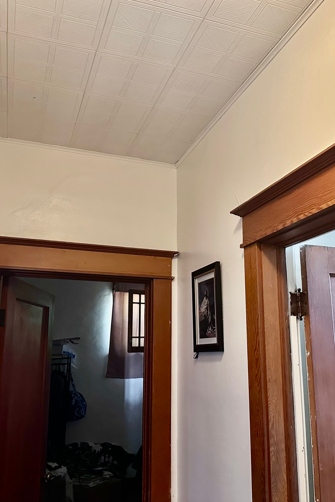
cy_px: 247
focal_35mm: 34
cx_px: 205
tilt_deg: +11.6
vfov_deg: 55.8
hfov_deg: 38.7
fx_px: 475
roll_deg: +0.2
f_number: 1.78
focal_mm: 6.86
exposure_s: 1/40
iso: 640
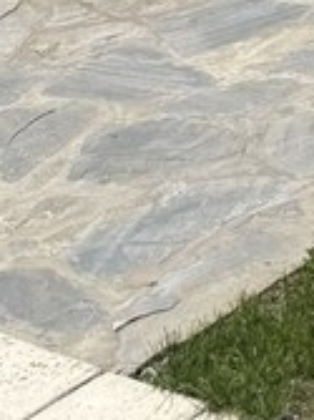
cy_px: -606
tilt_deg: -2.8
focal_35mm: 147
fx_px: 1780
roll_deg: -0.2
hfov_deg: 8.7
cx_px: 872
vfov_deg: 11.1
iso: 80
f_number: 1.78
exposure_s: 1/6173
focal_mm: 6.76
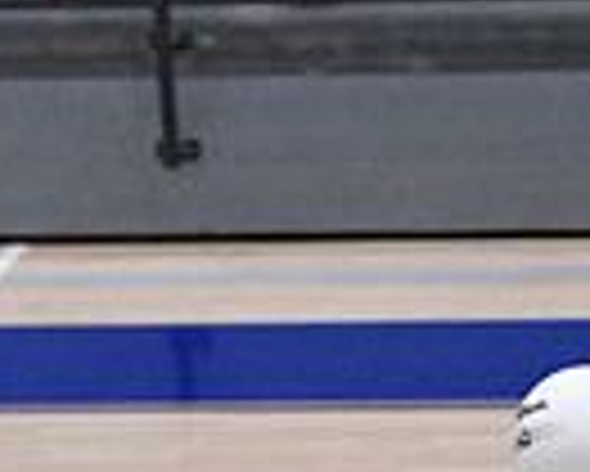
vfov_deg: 2.6
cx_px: 385
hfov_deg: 3.3
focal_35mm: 590
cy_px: 1209
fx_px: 10311
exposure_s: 1/1250
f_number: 3.2
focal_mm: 95
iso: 6400
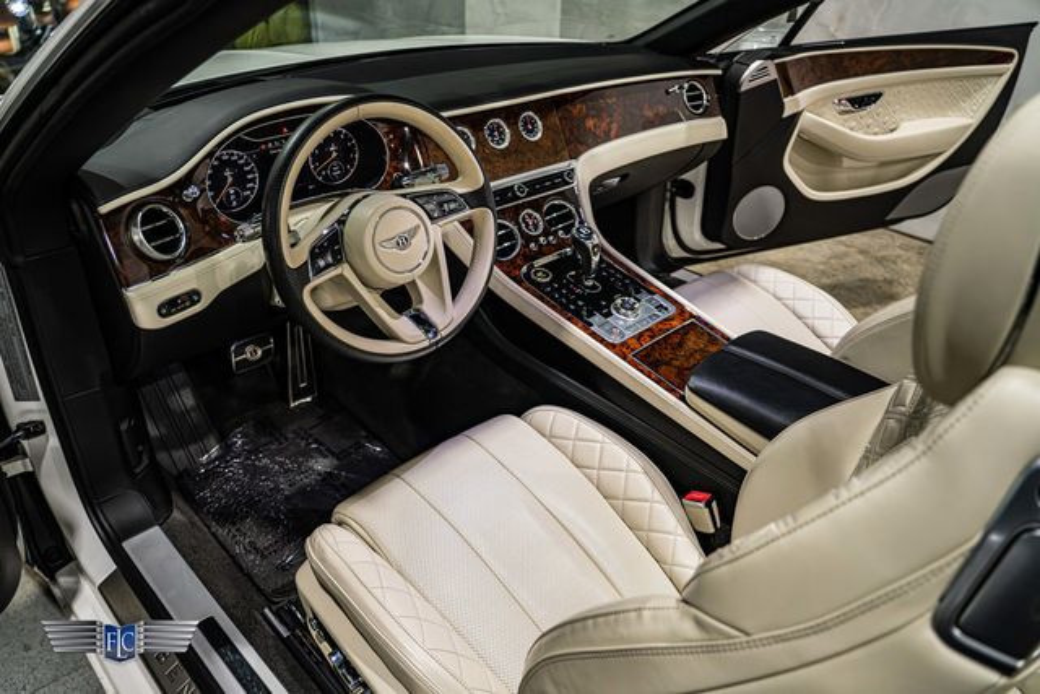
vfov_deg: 50.8
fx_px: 729
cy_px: 365
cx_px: 520
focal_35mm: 25
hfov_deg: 71.0
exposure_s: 1/125
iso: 1600
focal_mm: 24
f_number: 4
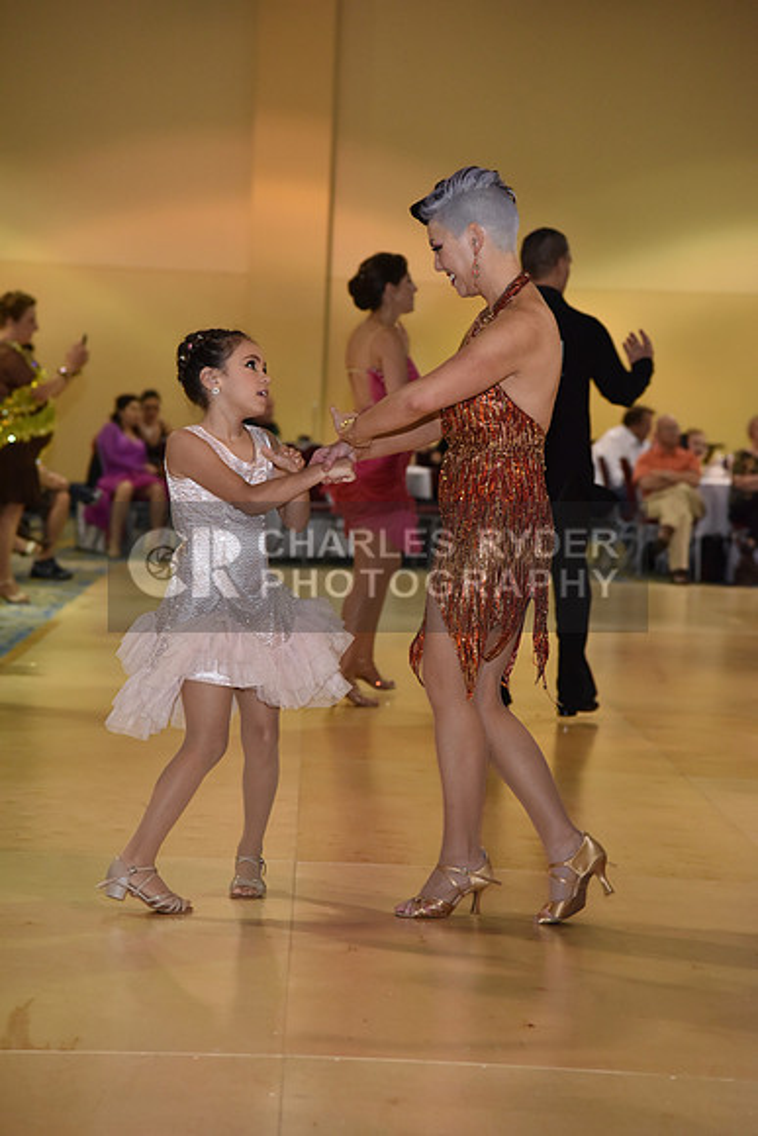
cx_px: 379
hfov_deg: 13.0
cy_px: 568
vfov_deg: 19.5
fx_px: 3314
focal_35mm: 105
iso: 1600
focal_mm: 105
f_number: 4.5
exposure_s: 1/250
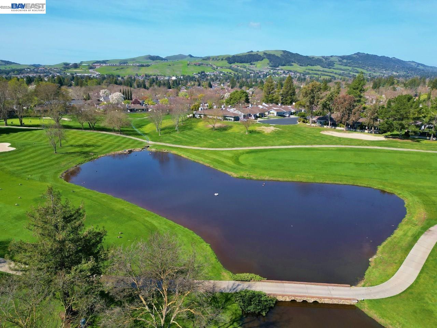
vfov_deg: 56.8
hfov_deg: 71.6
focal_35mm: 24
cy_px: 164
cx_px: 218
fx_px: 303
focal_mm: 6.72
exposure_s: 1/2500
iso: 140
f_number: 1.7
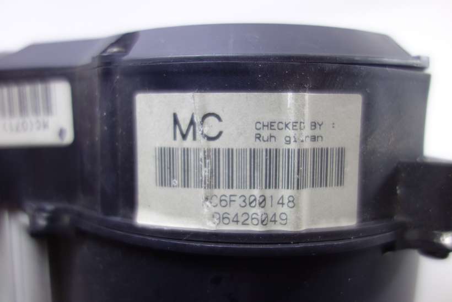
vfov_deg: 46.4
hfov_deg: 65.5
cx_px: 226
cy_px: 151
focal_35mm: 28
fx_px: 352
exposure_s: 1/60
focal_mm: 10.4
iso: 125
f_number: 1.8
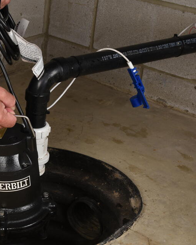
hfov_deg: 17.3
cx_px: -48
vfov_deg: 22.7
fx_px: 609
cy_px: 139
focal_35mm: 84
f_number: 11
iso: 500
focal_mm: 40
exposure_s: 1/30
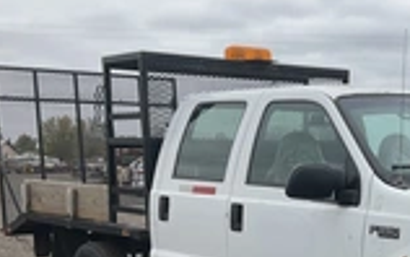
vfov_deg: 16.4
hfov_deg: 25.2
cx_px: 407
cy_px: 252
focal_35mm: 78
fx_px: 872
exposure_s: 1/883
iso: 25
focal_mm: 3
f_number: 1.8
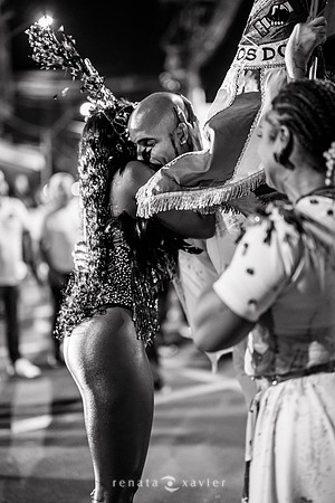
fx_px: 698
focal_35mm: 50
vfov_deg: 39.6
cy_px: 252
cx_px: 168
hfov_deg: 27.0
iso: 2000
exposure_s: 1/320
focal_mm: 50
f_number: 1.2
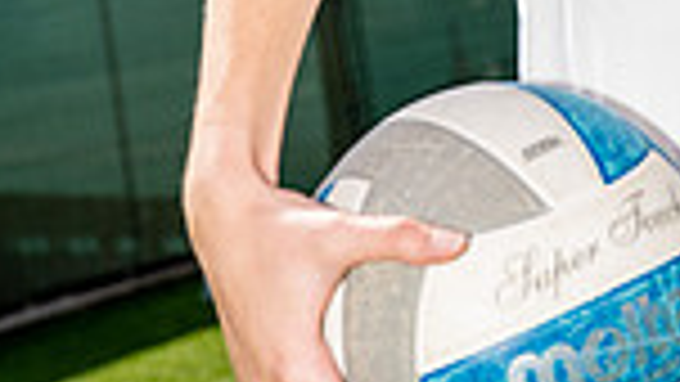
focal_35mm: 125
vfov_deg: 8.8
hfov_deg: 17.0
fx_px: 2254
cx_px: 545
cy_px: -548
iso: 100
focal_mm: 40
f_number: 4
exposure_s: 1/800
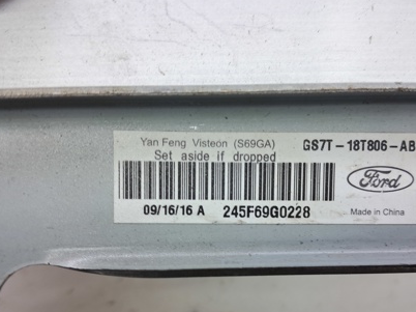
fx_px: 516
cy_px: 219
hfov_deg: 43.9
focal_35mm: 43
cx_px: 220
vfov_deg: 33.1
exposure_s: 1/50
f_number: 1.8
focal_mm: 4
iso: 50
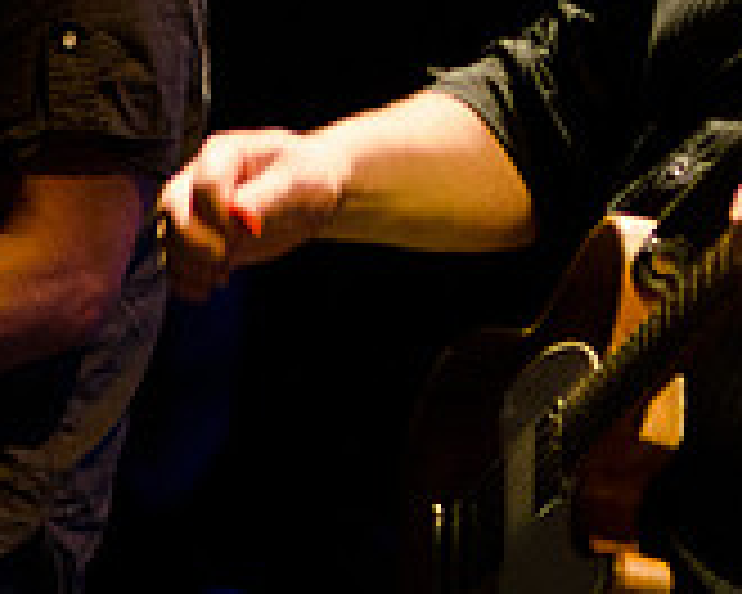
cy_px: 65
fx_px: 15804
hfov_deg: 2.7
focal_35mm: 720
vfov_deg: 2.2
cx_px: 526
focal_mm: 145
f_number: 3.5
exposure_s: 1/320
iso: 1600
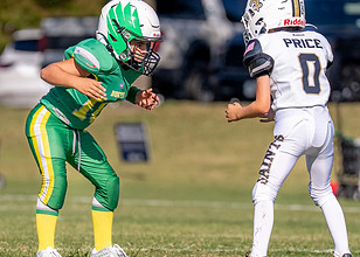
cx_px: 123
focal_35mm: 657
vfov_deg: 2.2
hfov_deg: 3.1
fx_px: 6717
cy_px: 138
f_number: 2.8
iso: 250
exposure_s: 1/6400
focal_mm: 200
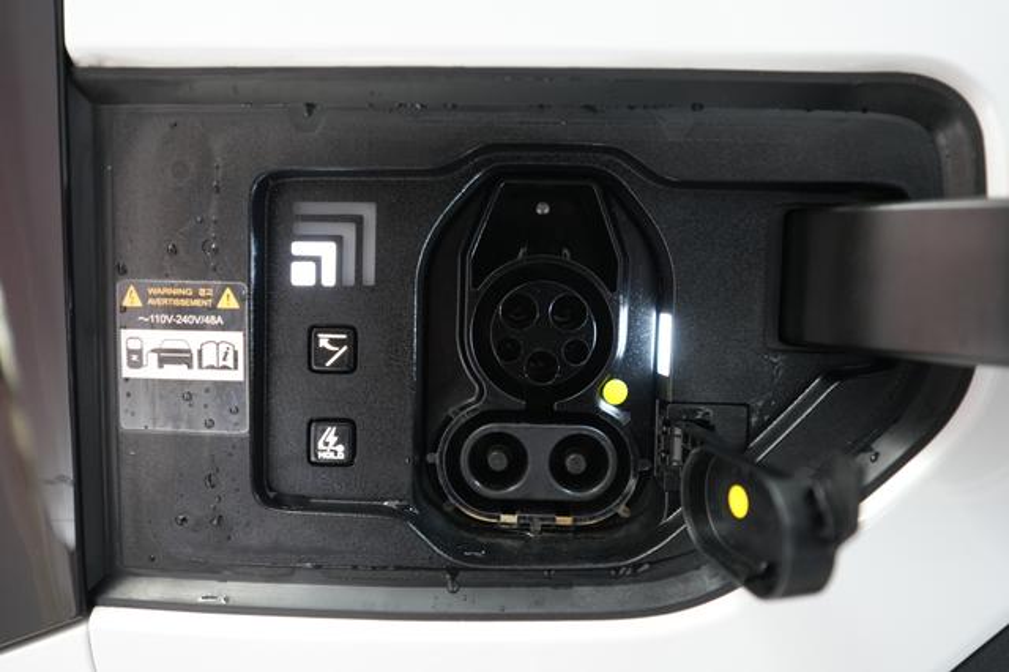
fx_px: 784
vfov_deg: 46.4
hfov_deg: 65.5
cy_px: 336
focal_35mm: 28
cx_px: 504
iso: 2000
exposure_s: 1/60
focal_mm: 28
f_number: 2.8
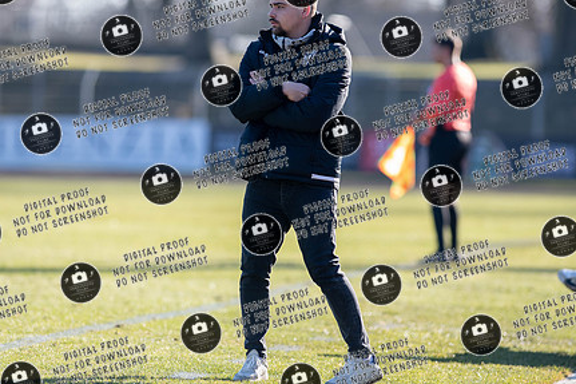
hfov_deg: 5.1
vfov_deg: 3.4
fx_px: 6461
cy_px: 152
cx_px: 249
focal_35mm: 404
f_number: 3.5
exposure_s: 1/1600
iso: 450
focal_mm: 300
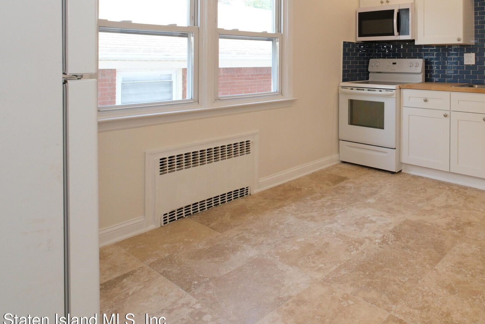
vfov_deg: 45.0
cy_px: 55
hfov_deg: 62.0
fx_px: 364
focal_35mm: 27
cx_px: 385
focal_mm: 10
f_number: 6.4
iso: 1000
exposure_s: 1/160
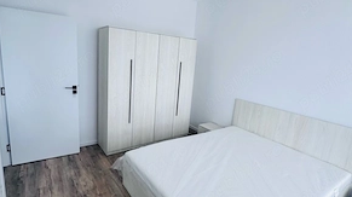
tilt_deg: -11.2
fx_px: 196
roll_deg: -4.2
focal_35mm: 21
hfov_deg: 83.9
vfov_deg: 53.4
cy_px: 94
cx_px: 173
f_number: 2.2
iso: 40
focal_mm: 2.22
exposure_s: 1/142
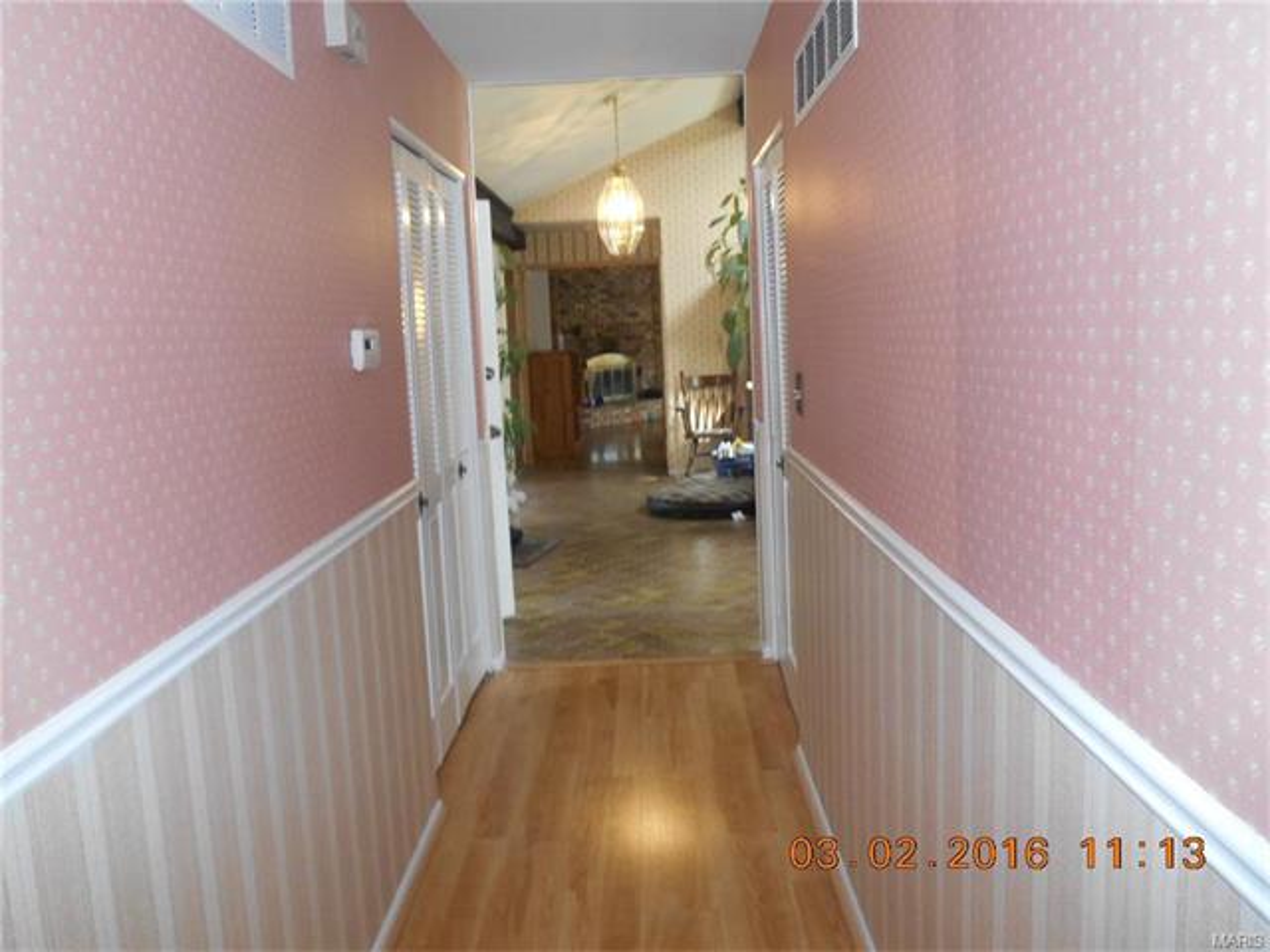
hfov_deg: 67.3
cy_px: 476
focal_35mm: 26
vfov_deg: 53.1
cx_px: 635
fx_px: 954
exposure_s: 1/25
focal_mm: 4.7
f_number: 3.4
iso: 250
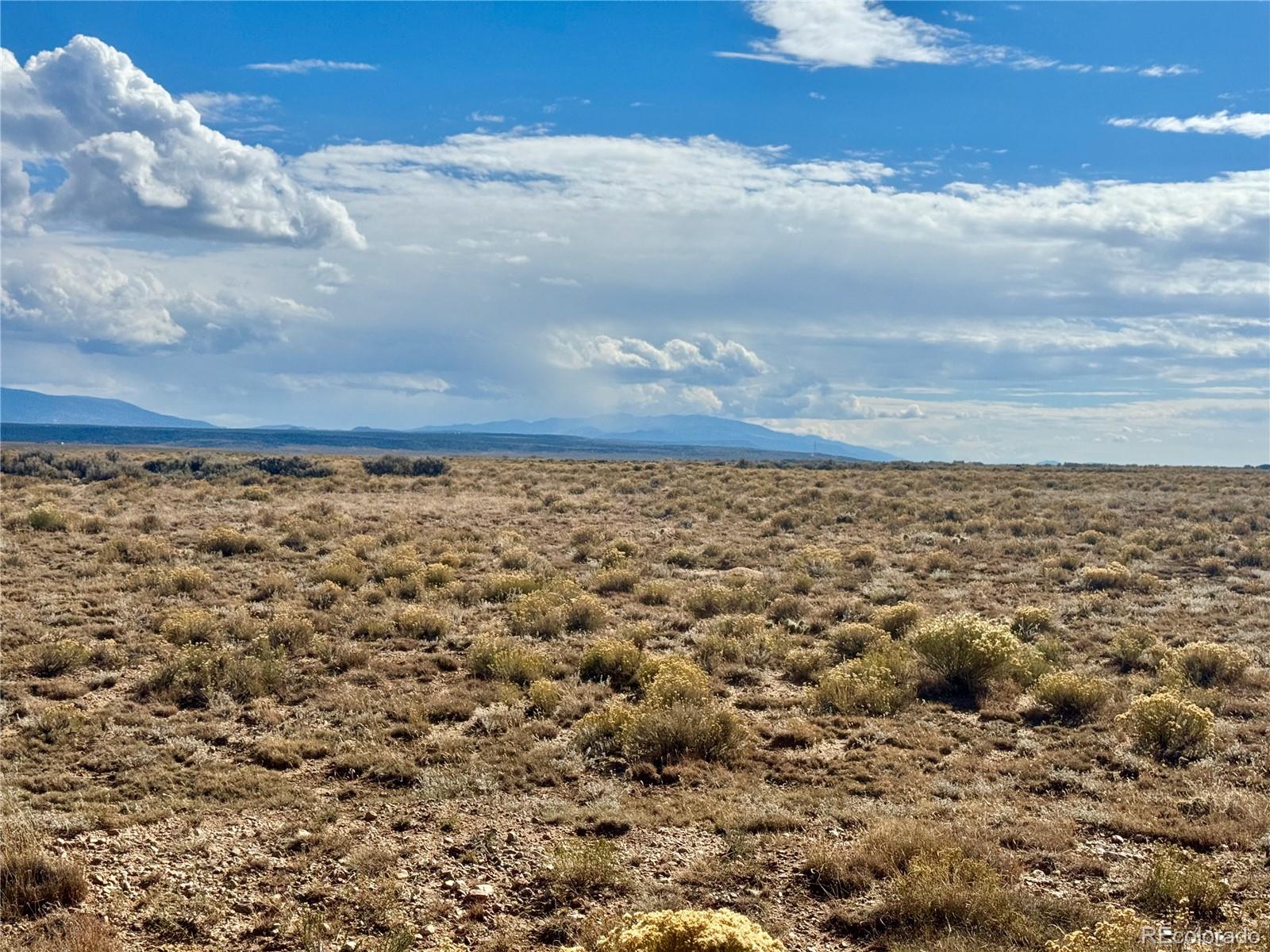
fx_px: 1761
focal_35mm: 48
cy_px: 476
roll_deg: -0.7
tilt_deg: -1.3
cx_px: 635
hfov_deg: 39.7
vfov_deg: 30.3
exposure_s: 1/12500
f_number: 1.78
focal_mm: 6.76
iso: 64
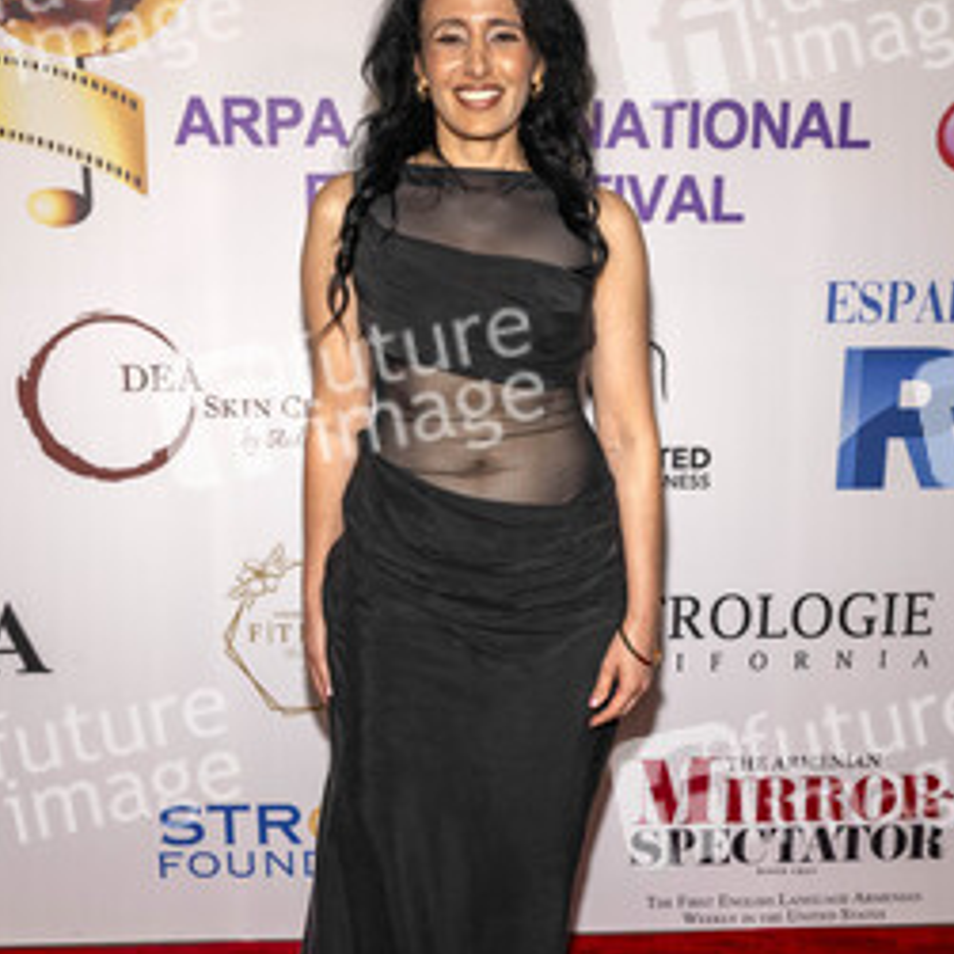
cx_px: 460
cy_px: 589
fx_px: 1455
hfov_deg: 36.3
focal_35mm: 47
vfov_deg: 36.1
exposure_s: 1/200
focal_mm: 34.5
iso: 800
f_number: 6.3
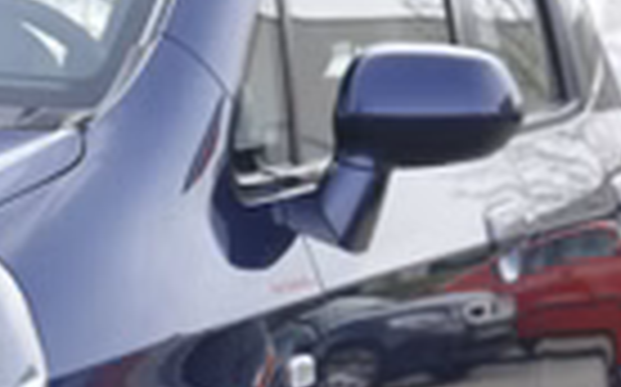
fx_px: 3602
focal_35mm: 213
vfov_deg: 6.1
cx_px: -382
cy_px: 567
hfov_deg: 9.5
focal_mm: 30
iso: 110
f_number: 5.6
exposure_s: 1/125
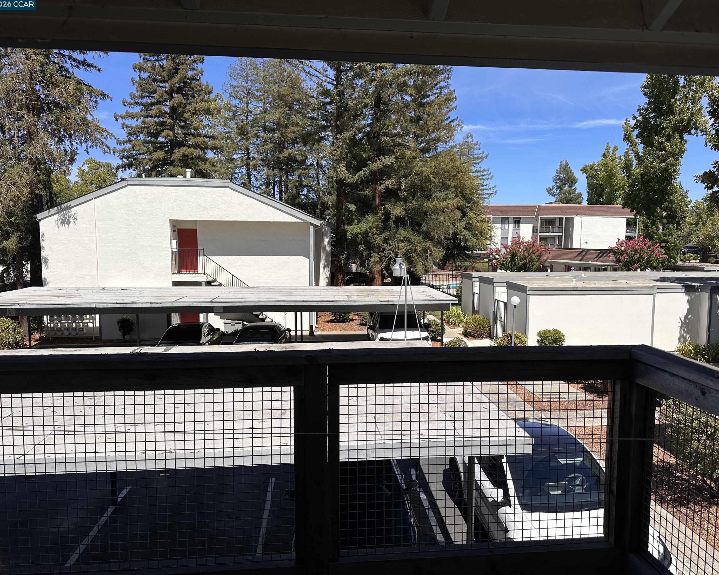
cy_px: 297
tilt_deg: -6.4
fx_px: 553
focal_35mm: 26
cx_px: 383
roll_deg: -0.4
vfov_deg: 54.9
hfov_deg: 66.0
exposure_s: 1/5525
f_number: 1.78
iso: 80
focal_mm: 6.86
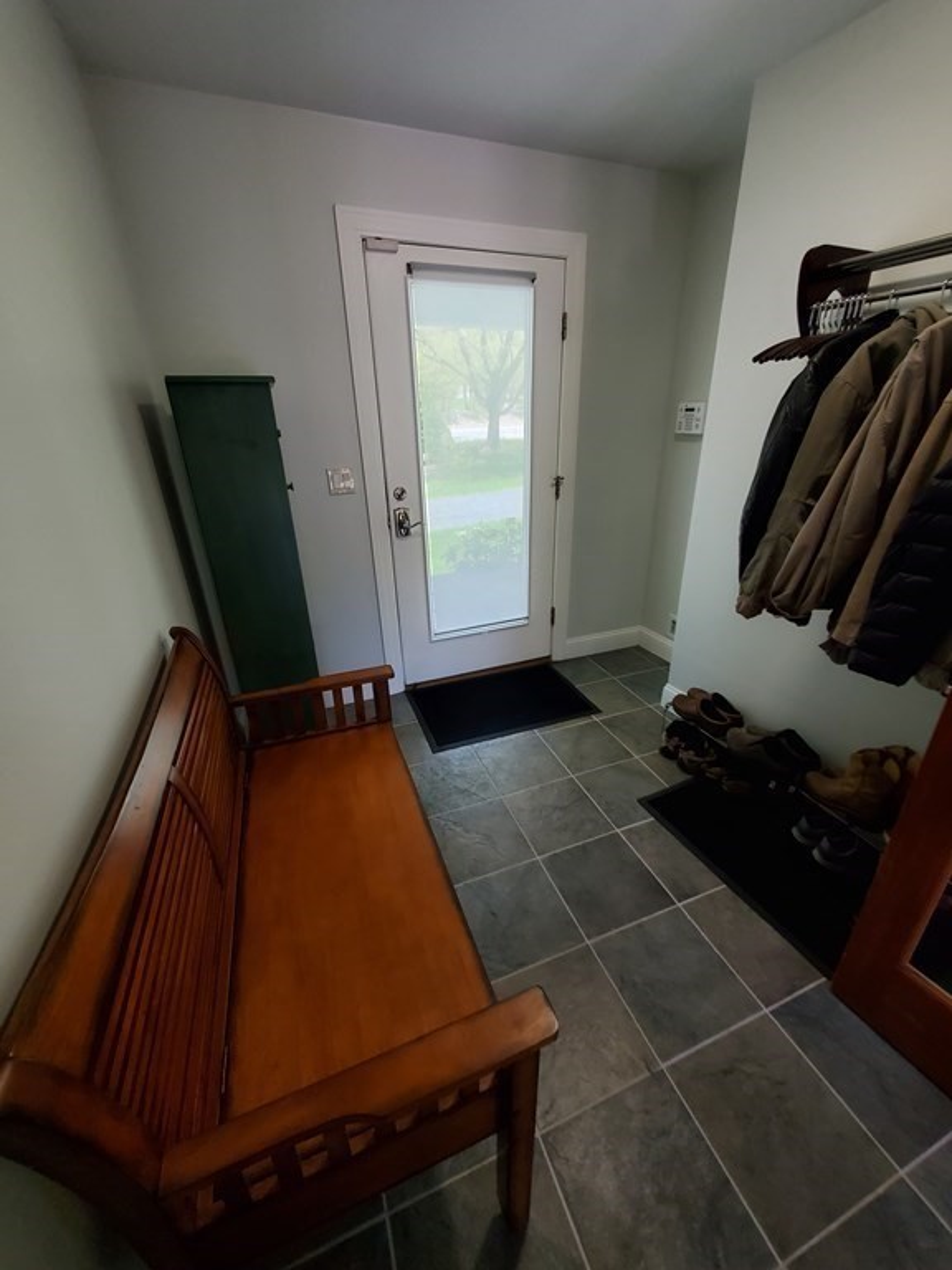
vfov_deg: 106.2
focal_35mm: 13
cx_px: 476
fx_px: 477
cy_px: 635
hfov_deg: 89.9
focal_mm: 1.8
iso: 250
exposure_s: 1/59
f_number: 2.2
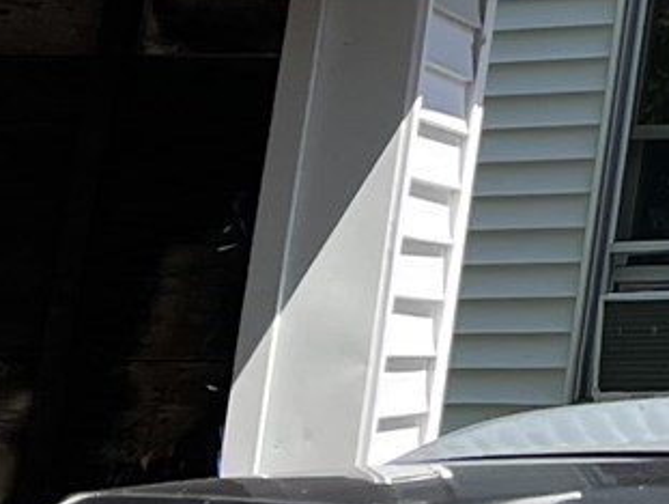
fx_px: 3309
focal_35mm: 171
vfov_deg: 7.5
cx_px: 1755
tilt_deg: +22.8
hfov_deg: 9.8
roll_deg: +0.3
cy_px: -1058
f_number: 1.6
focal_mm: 5.1
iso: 50
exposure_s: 1/1992
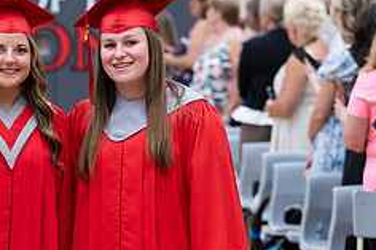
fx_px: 2609
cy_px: 267
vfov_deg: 5.5
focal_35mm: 250
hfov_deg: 8.2
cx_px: -48
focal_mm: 85
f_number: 2.8
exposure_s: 1/200
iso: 1000
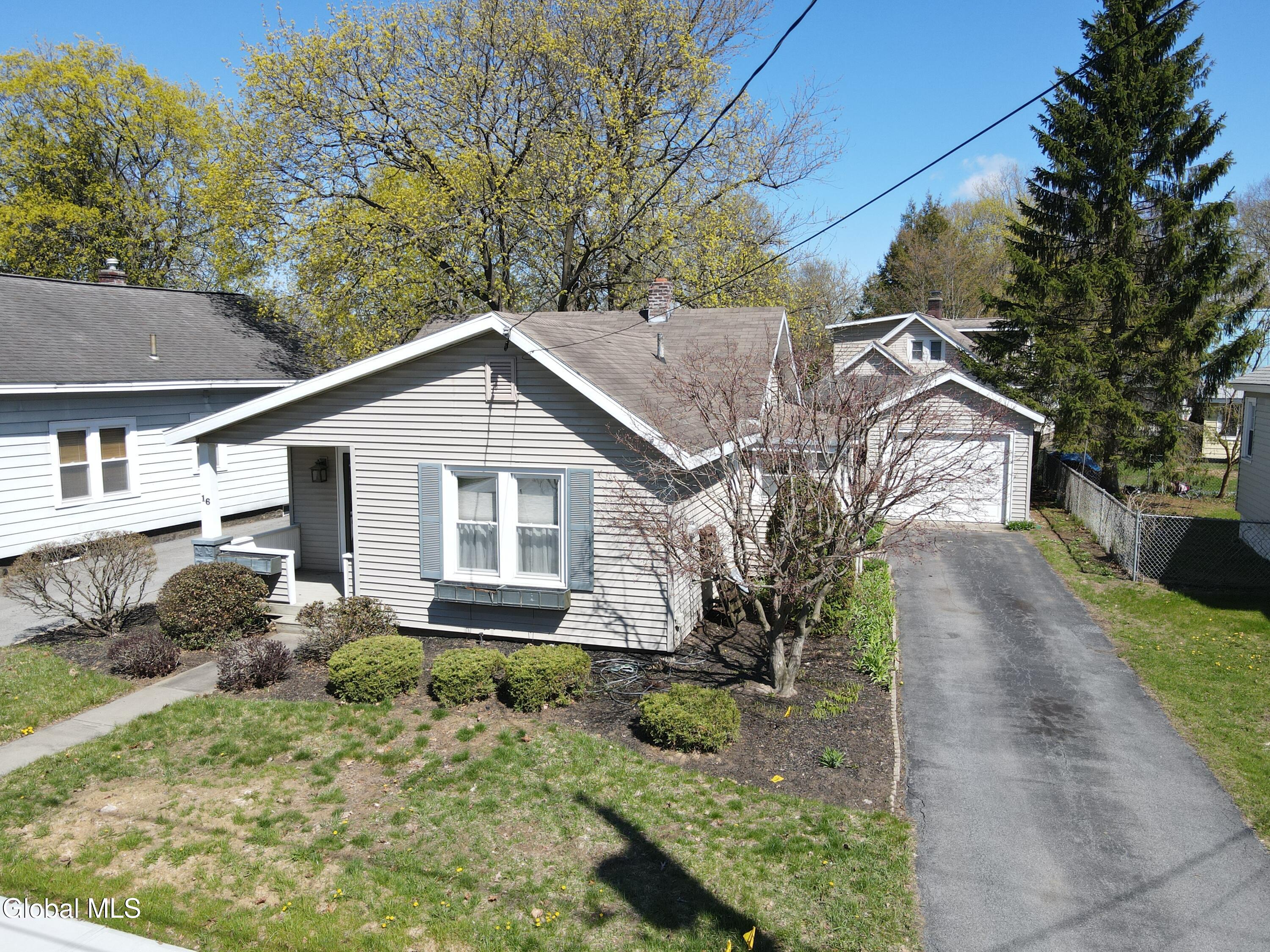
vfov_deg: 56.8
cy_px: 476
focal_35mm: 24
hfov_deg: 71.6
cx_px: 635
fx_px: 881
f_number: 2.8
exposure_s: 1/500
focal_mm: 4.5
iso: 100
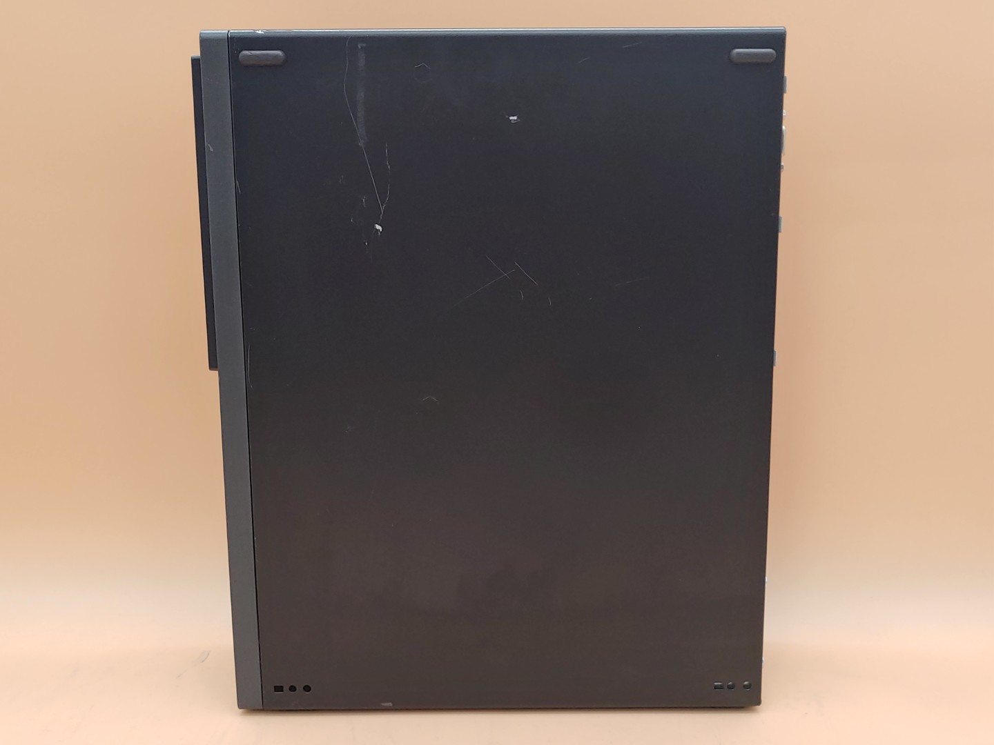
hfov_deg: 47.9
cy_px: 372
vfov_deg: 36.8
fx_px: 1120
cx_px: 497
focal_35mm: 39
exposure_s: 1/65
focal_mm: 4.36
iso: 50
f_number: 1.8
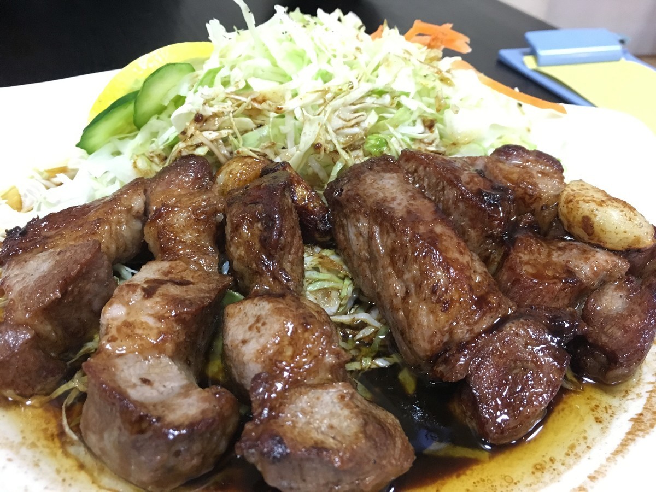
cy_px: 246
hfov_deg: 61.7
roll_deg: -4.8
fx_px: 550
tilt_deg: -35.9
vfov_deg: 48.2
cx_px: 328
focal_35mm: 29
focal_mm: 4.15
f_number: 2.2
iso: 200
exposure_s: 1/15
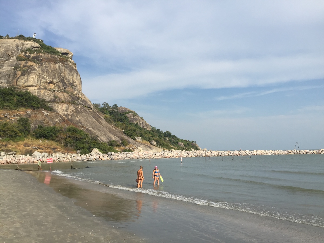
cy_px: 122
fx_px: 271
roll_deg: +0.9
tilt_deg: +7.3
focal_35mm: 29
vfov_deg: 48.2
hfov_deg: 61.7
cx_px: 162
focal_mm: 4.15
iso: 32
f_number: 2.2
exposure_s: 1/2639
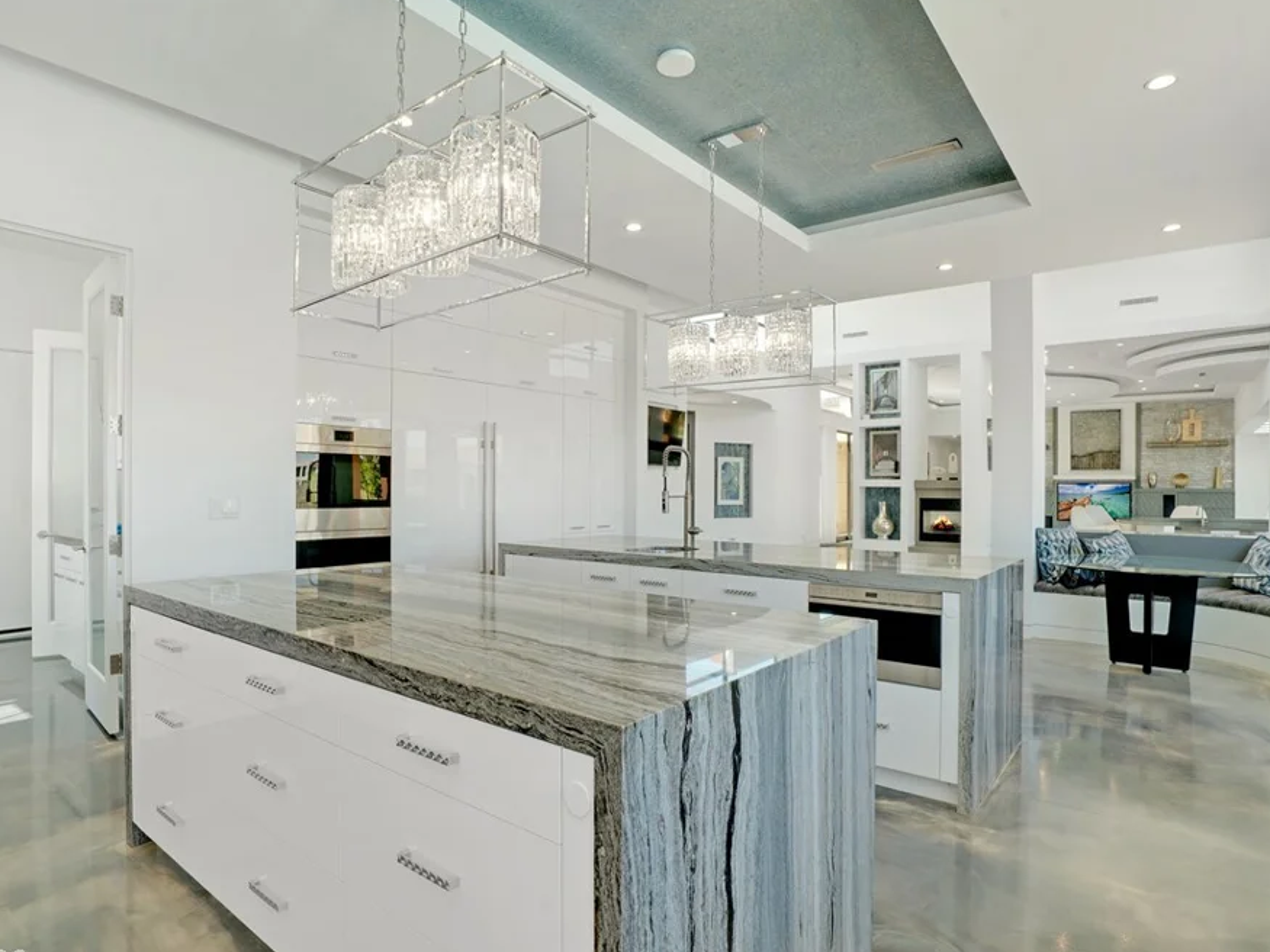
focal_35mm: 18
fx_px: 660
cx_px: 627
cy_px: 487
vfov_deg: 71.6
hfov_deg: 87.8
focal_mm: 16
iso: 500
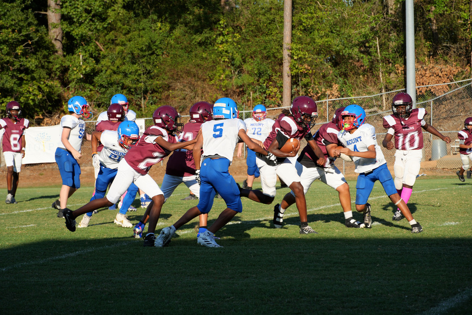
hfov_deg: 17.3
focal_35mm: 118
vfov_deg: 11.6
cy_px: 158
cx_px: 236
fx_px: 1554
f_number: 5.6
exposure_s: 1/500
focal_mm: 79
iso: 100
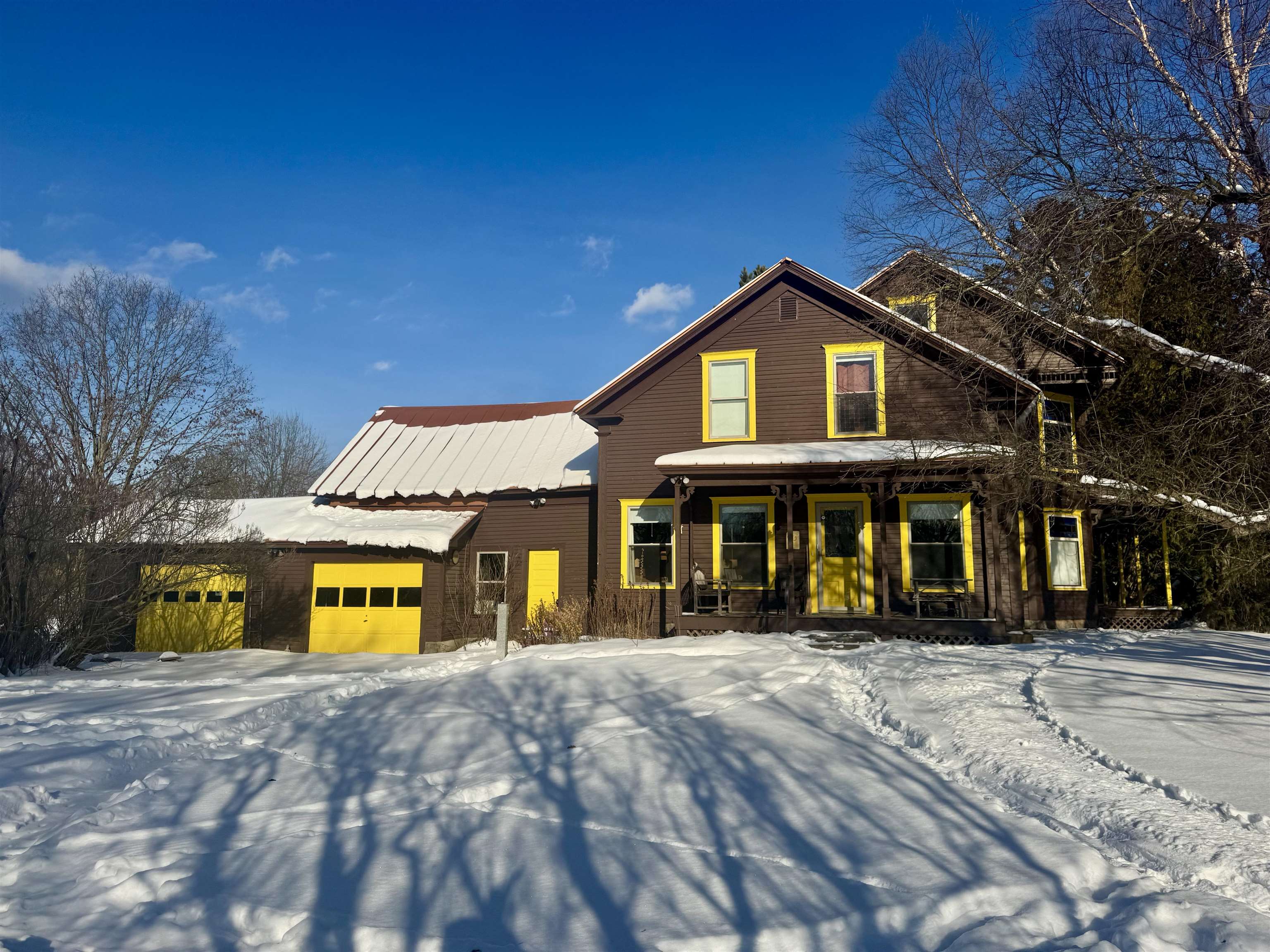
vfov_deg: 56.8
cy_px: 476
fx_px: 881
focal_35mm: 24
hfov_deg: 71.6
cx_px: 635
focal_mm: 6.76
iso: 80
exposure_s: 1/12346
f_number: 1.78
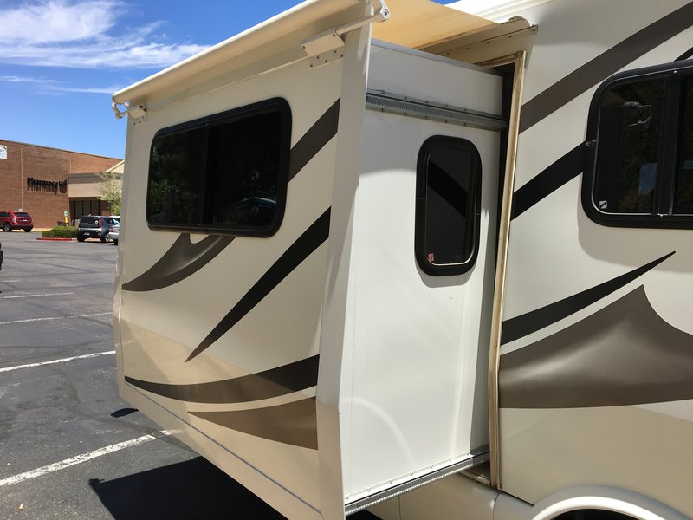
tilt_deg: -1.4
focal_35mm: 29
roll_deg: -0.8
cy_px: 260
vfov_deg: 48.2
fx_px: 581
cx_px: 346
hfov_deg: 61.7
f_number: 2.2
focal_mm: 4.15
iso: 25
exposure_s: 1/1399
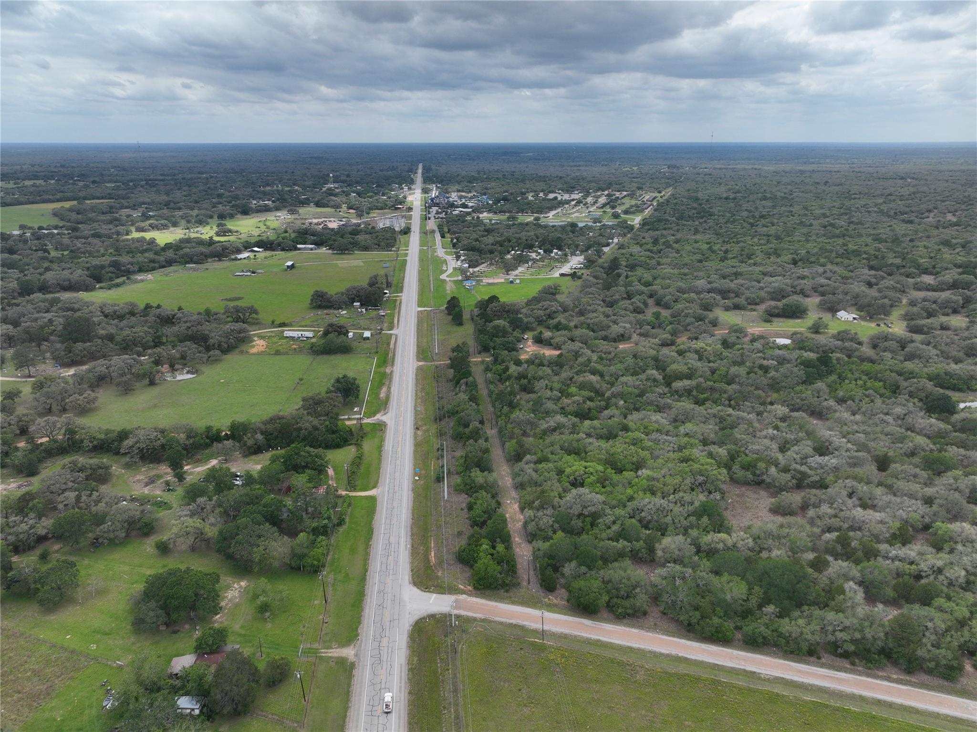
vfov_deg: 56.8
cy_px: 366
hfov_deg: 71.6
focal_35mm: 24
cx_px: 488
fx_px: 677
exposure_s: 1/1000
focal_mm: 12.29
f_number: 4.5
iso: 100
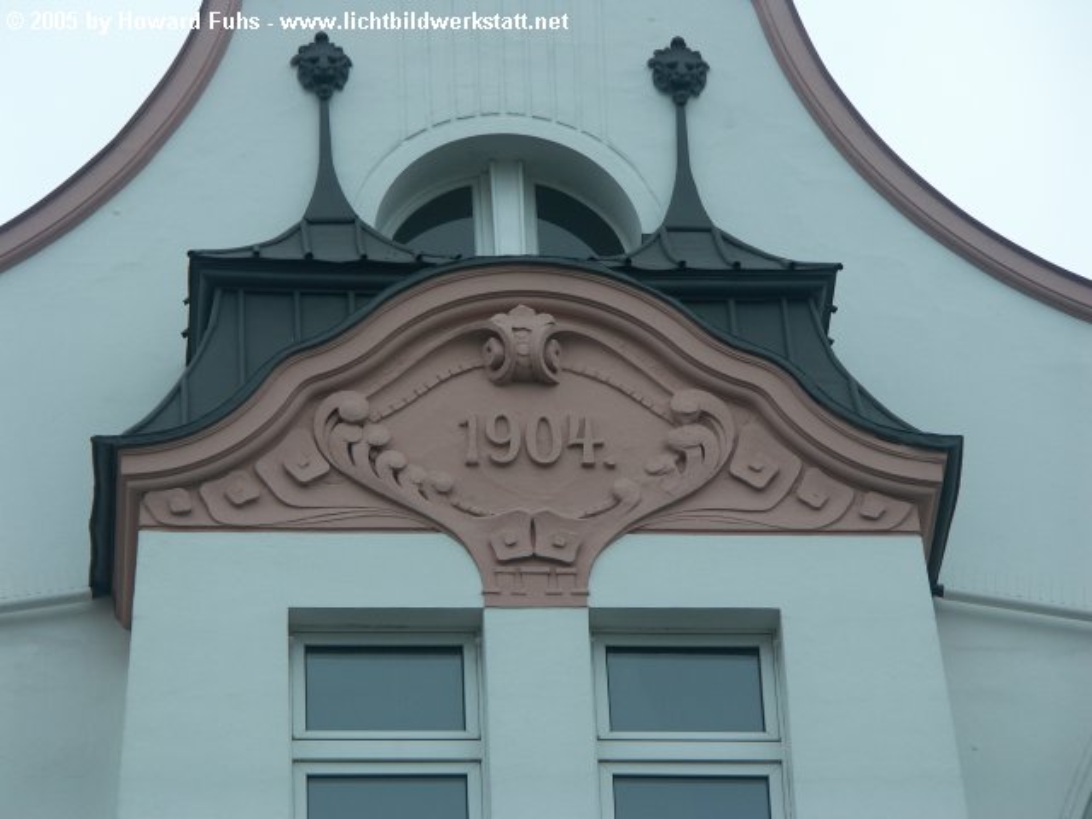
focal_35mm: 191
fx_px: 6025
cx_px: 546
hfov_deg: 10.4
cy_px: 410
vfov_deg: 7.8
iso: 100
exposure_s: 1/250
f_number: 4
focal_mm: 48.46
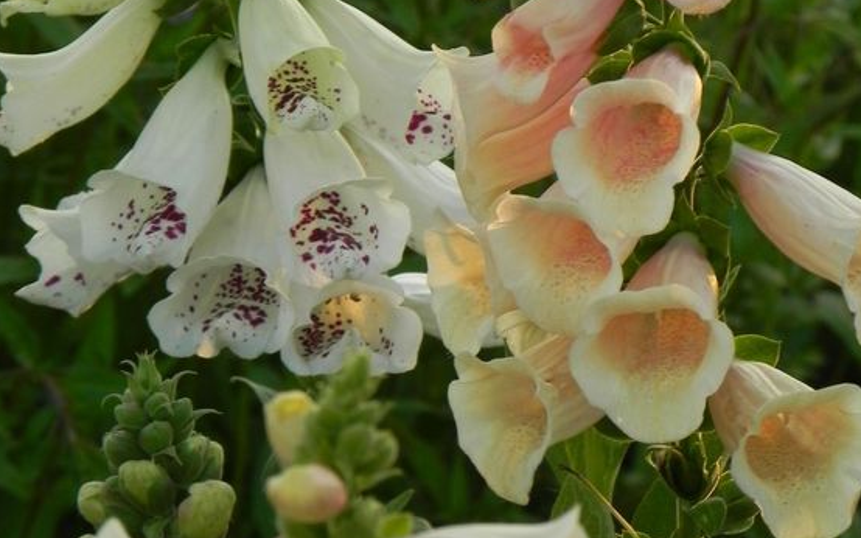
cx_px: 460
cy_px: 31
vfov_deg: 5.3
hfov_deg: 8.5
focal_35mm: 248
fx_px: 5818
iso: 160
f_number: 5.6
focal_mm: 28.8
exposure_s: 1/60
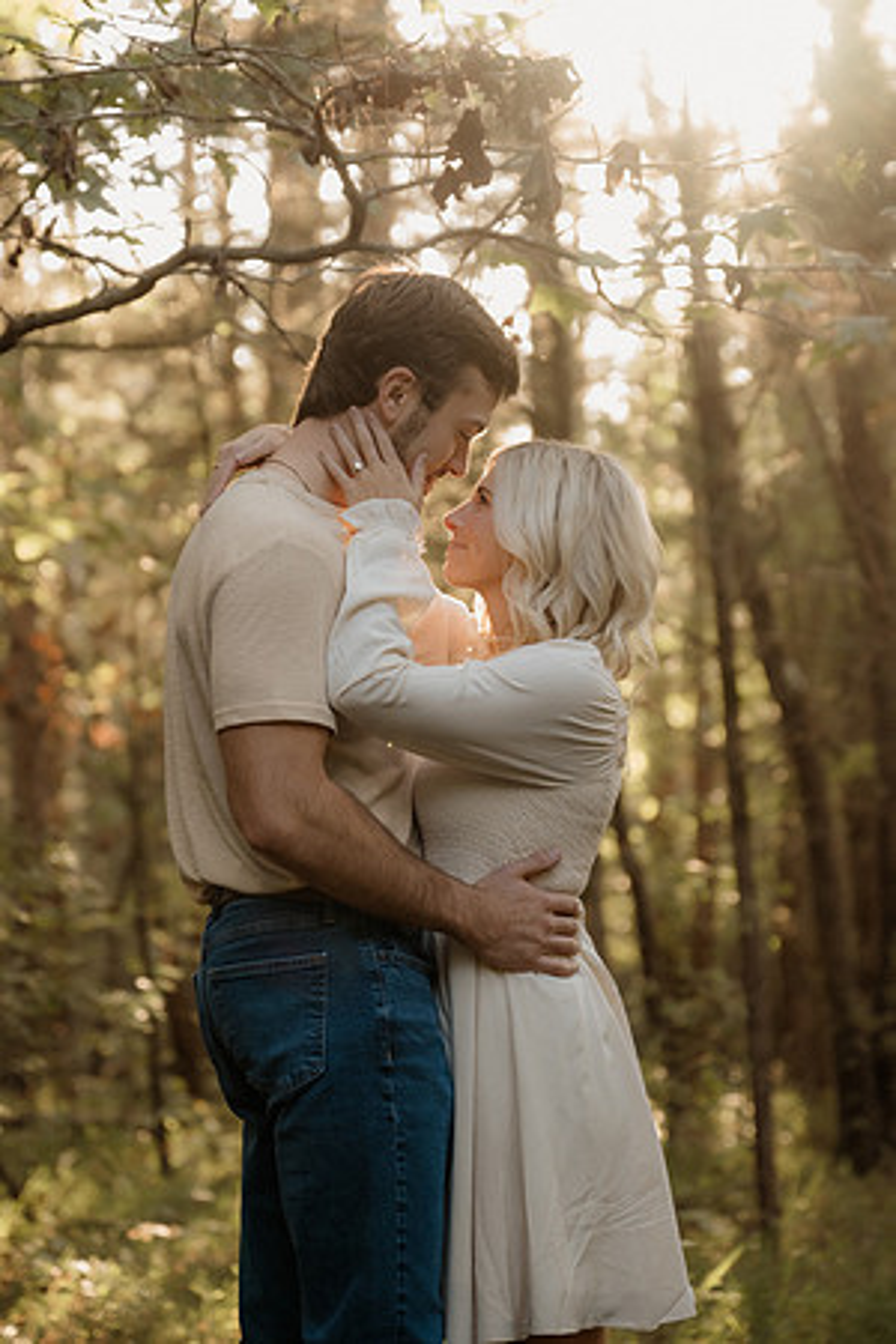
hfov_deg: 13.0
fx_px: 3920
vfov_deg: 19.5
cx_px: 448
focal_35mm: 105
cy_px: 672
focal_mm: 70
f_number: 2.8
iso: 500
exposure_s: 1/100
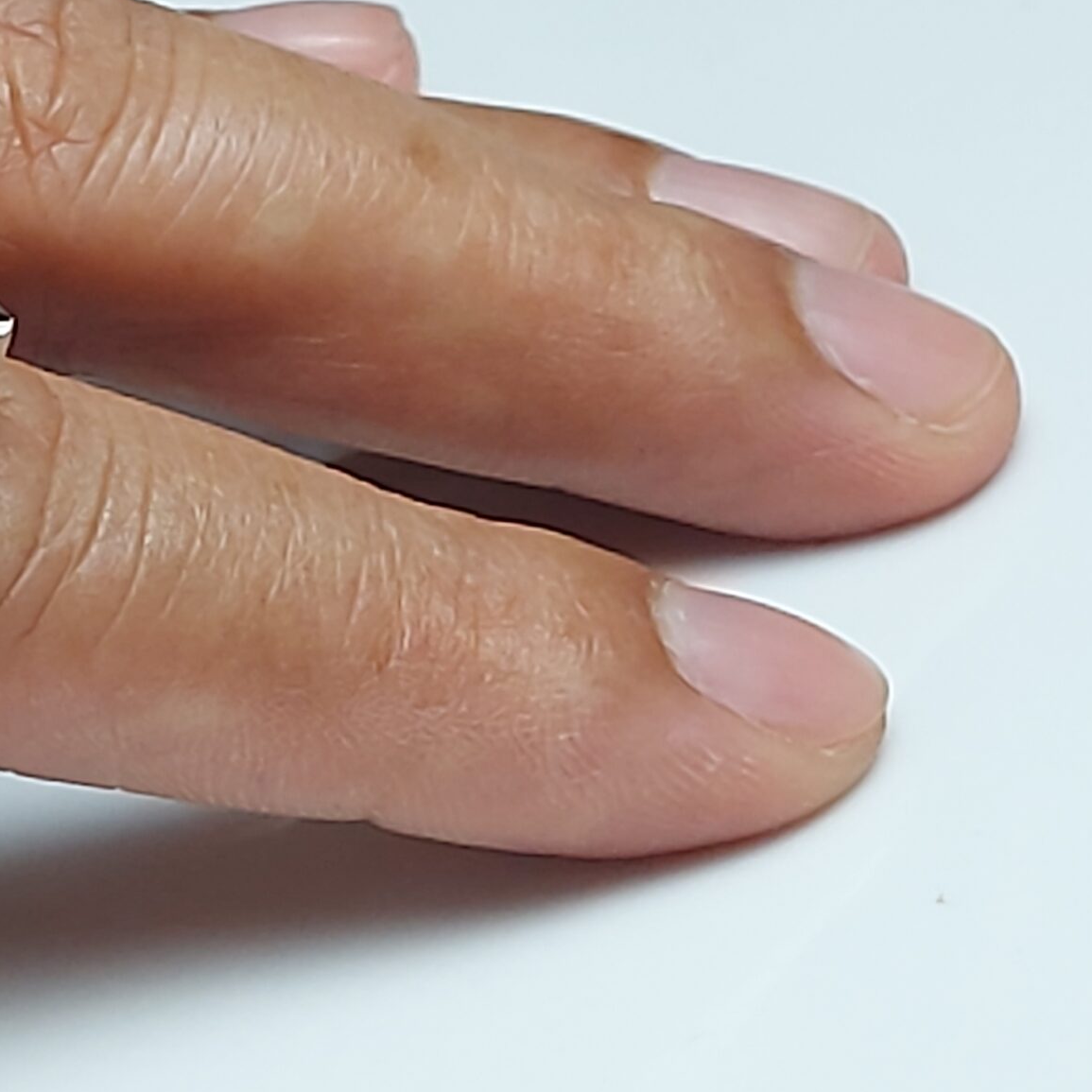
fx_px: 1677
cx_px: -47
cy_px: 369
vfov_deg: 35.7
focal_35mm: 47
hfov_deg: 32.6
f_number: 1.8
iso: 100
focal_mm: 5.23
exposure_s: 1/50
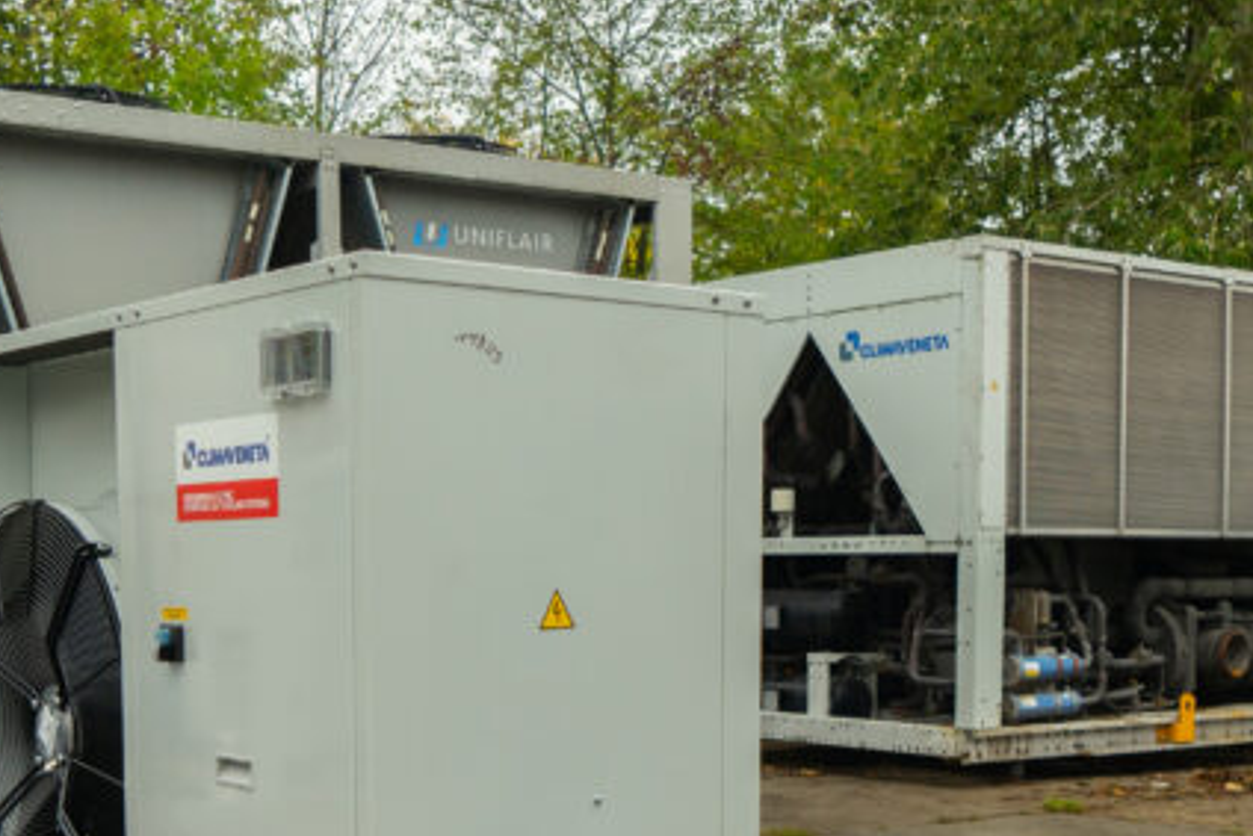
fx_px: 2019
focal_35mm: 58
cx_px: 618
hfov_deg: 34.5
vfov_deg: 22.7
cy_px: 793
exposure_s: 1/160
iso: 400
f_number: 5
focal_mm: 24
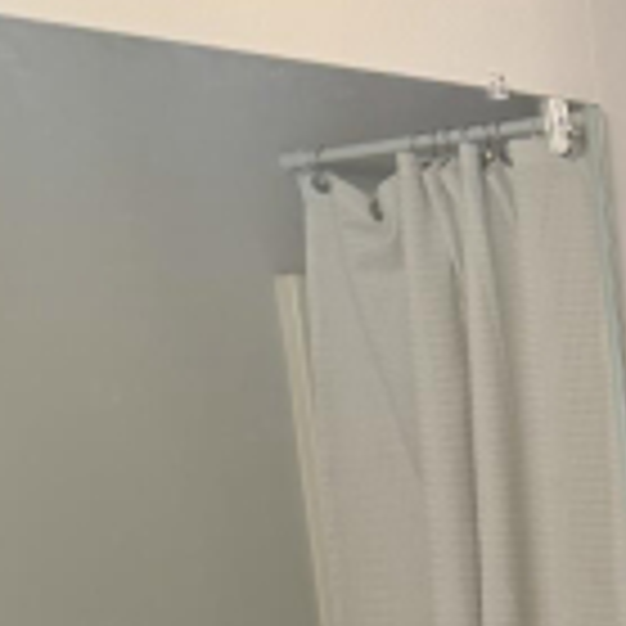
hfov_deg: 15.5
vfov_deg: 16.2
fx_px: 2087
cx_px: 986
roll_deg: +3.7
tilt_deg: -9.6
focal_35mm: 102
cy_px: 813
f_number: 1.78
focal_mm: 6.76
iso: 125
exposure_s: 1/60
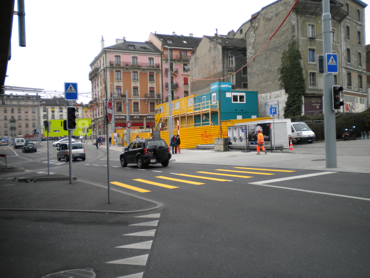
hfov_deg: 52.6
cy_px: 139
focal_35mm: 35
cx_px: 185
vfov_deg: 40.7
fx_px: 374
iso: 109
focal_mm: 6.3
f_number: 3.1
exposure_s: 1/508
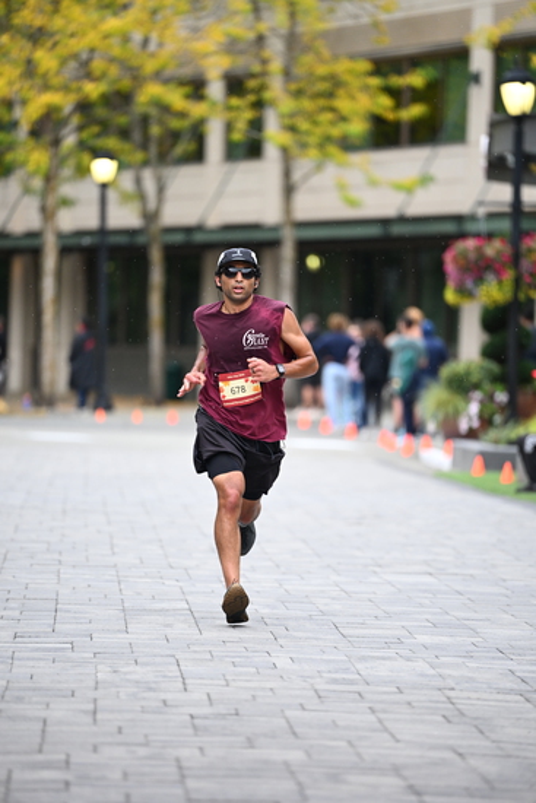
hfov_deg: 7.0
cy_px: 402
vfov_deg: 10.5
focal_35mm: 195
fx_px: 4352
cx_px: 268
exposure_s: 1/1250
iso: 1250
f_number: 2.8
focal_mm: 195
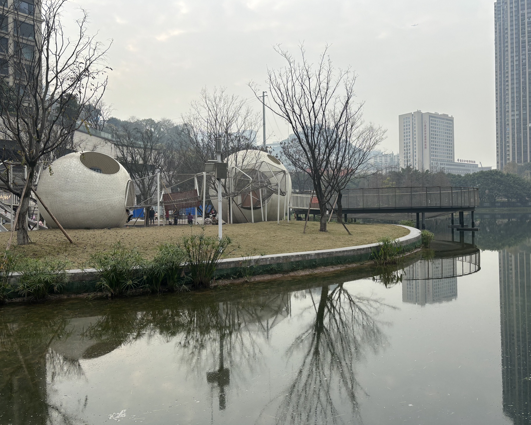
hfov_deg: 62.1
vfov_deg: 51.5
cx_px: 292
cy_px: 209
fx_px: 440
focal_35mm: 28
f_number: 1.6
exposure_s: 1/1381
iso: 50
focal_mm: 5.96
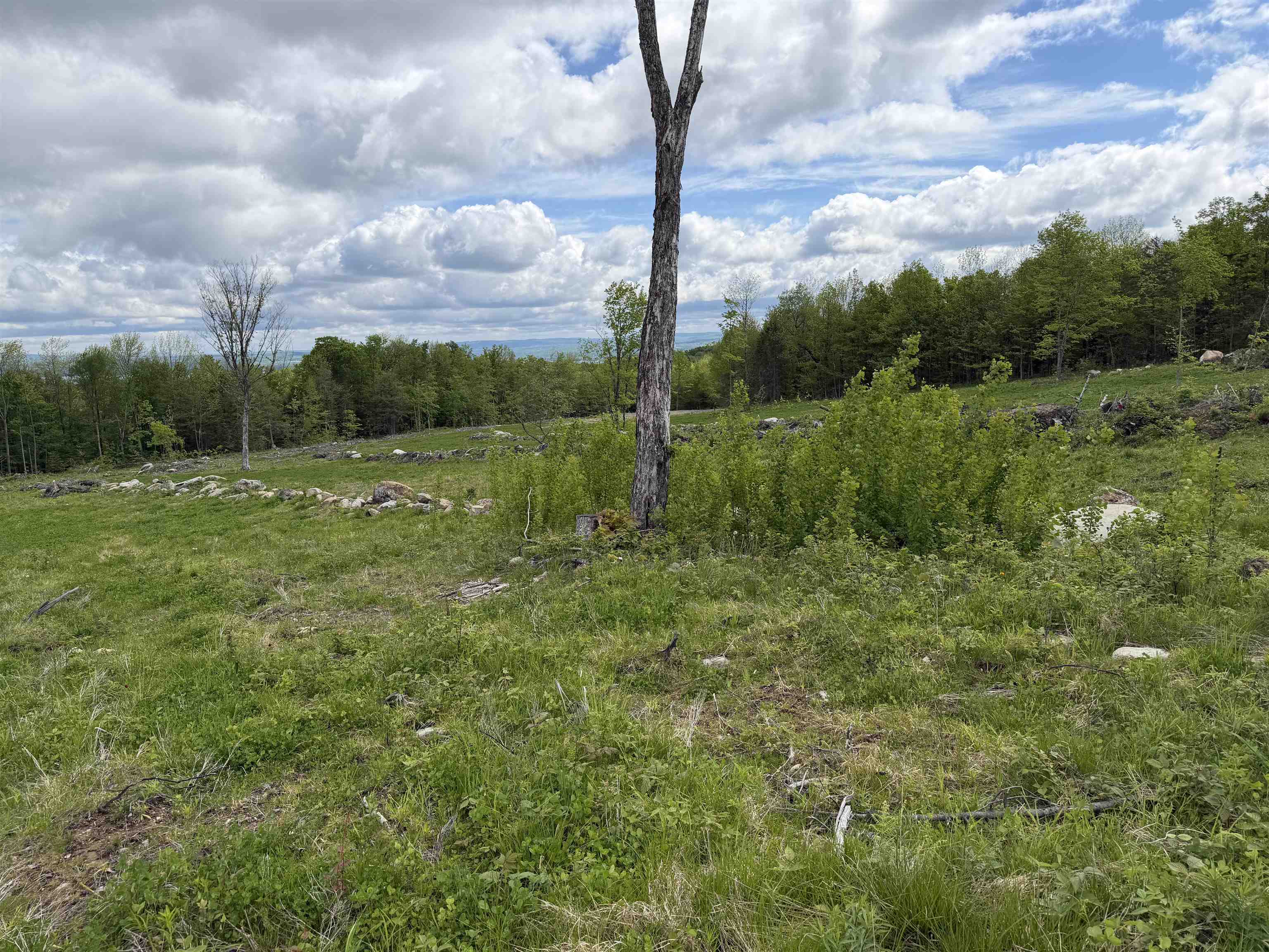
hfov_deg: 71.6
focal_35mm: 24
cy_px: 476
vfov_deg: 56.8
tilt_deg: -8.0
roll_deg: +2.5
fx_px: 880
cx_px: 634
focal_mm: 6.76
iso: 80
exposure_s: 1/4975
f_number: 1.78
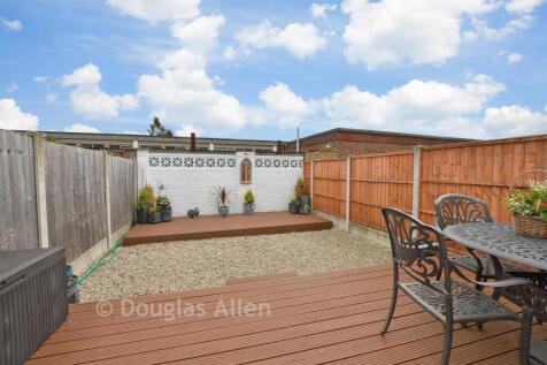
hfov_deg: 100.4
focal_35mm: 15
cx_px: 274
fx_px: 228
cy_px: 182
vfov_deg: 77.3
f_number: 8
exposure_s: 1/250
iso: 200
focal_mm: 10
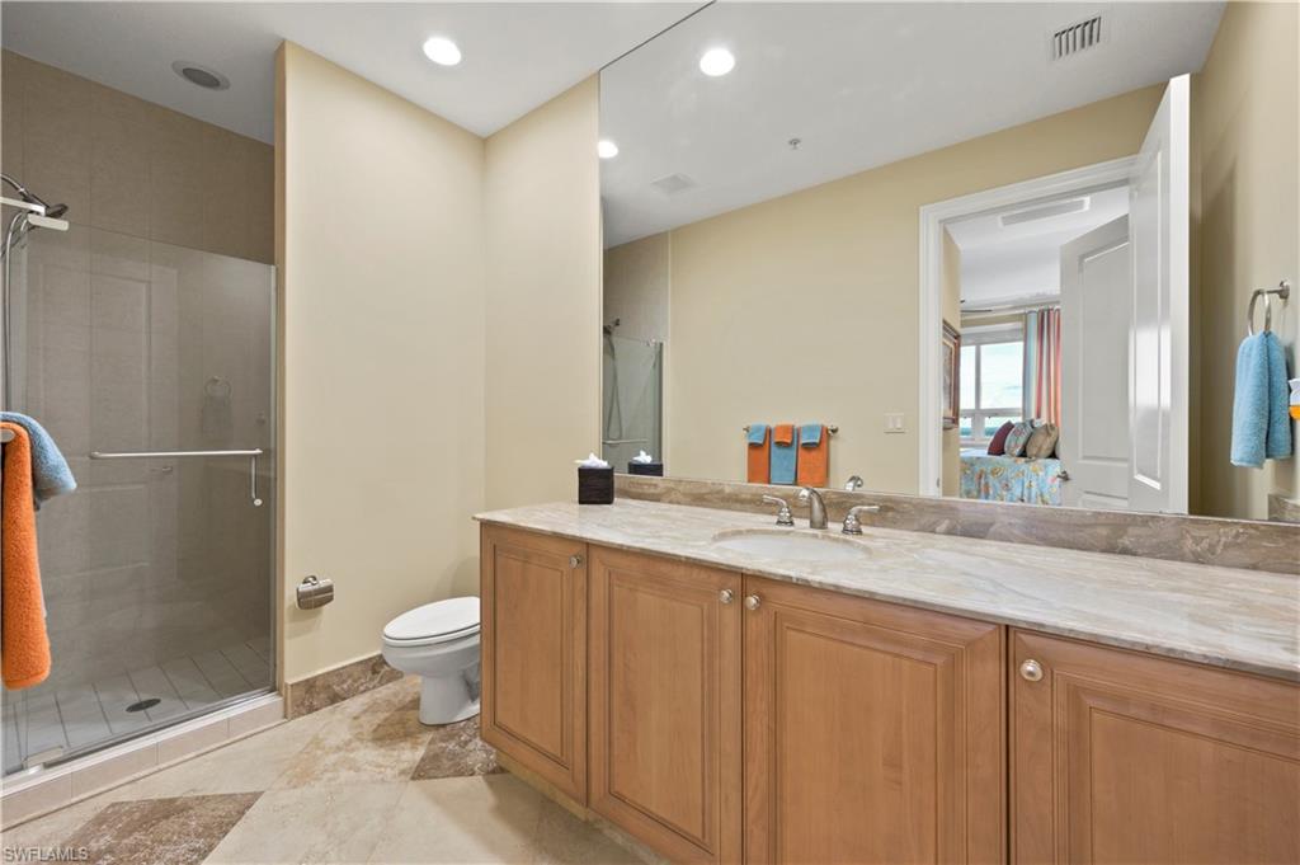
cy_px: 432
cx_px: 650
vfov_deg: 81.1
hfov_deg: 104.3
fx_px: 505
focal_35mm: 14
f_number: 9
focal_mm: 14
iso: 320
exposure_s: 1/4
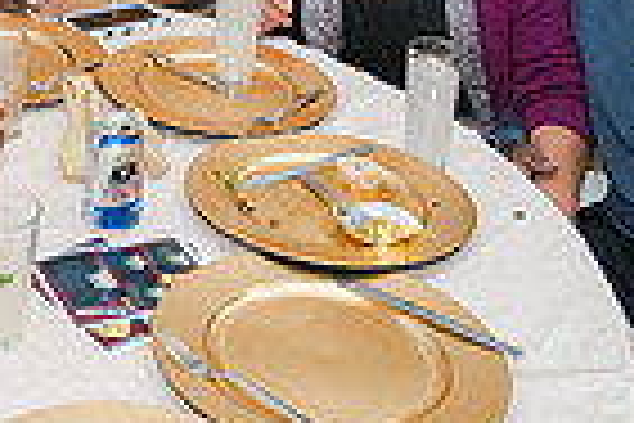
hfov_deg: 26.8
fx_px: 1233
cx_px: -45
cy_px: -205
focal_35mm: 70
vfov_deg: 17.5
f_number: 4
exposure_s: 1/100
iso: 1600
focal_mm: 17
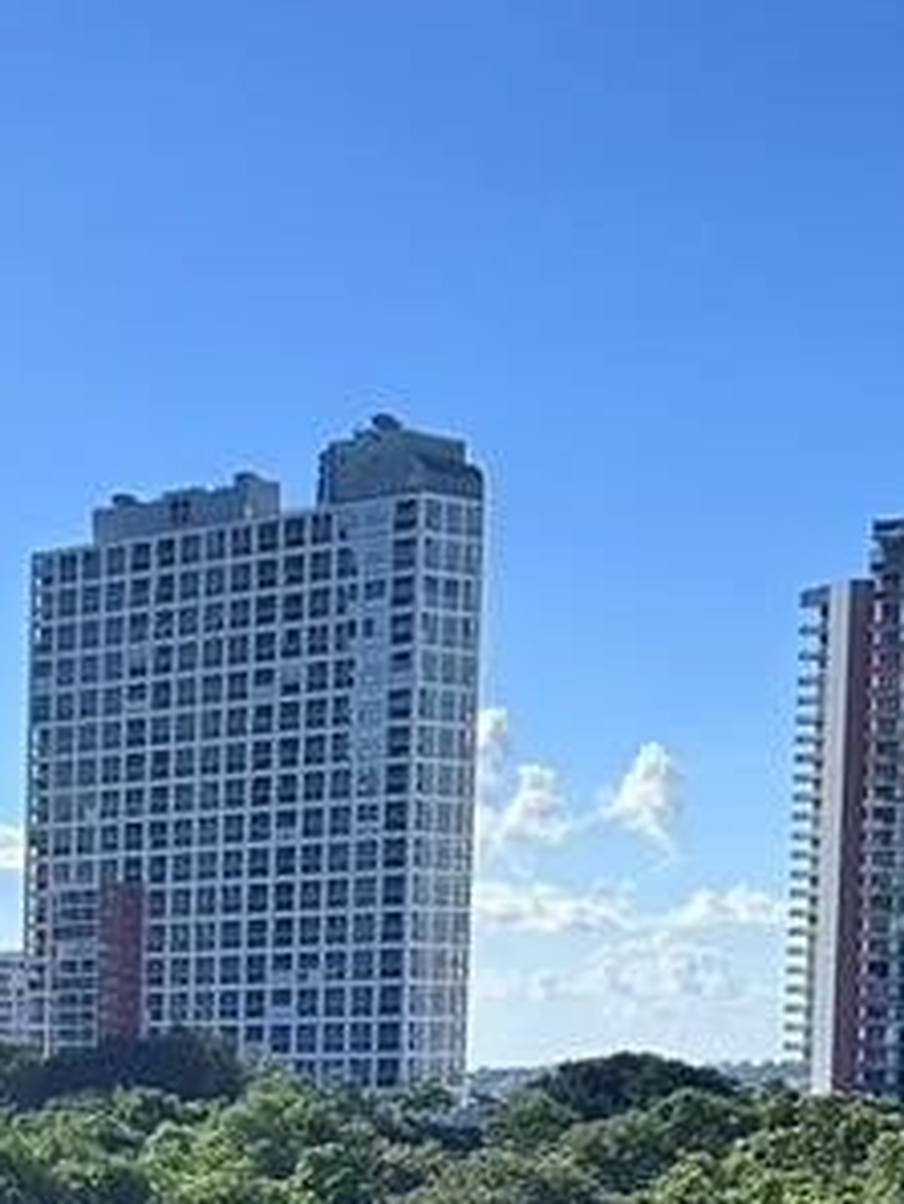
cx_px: -523
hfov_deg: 14.1
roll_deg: +1.8
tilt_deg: -5.2
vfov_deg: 19.1
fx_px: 3375
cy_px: 1423
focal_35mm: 97
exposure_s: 1/5848
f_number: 1.78
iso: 80
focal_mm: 6.86
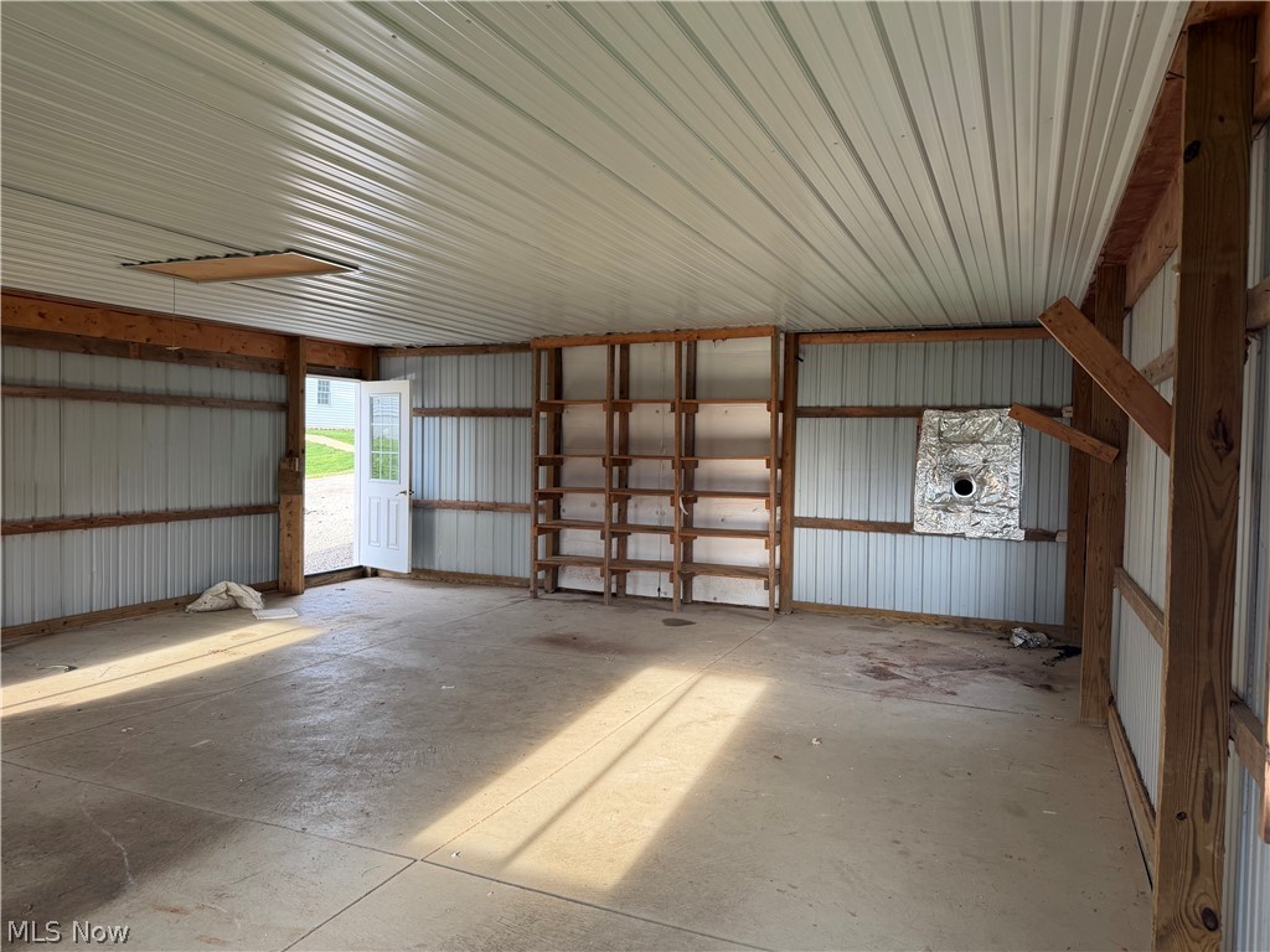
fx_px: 881
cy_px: 476
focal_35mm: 24
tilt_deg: -2.2
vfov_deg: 56.8
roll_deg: -1.3
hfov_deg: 71.6
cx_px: 635
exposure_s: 1/172
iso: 80
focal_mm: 6.76
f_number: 1.78
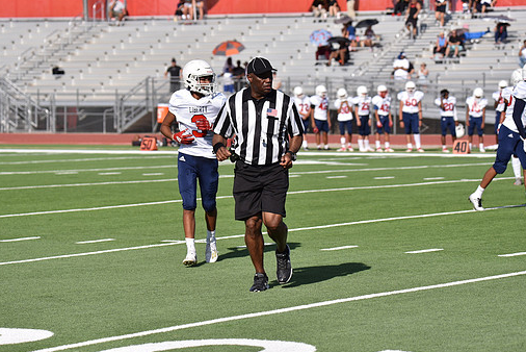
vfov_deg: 8.0
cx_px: 255
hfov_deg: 11.9
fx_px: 2514
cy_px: 153
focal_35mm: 172
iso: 450
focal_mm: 150
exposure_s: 1/4000
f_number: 5.6
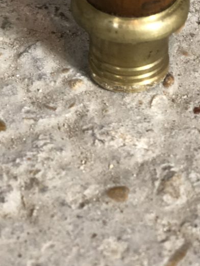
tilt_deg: -37.6
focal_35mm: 102
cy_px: 11
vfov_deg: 18.8
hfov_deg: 14.5
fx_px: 785
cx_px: 147
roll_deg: -4.1
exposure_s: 1/11
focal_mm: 6
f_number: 2.4
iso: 160
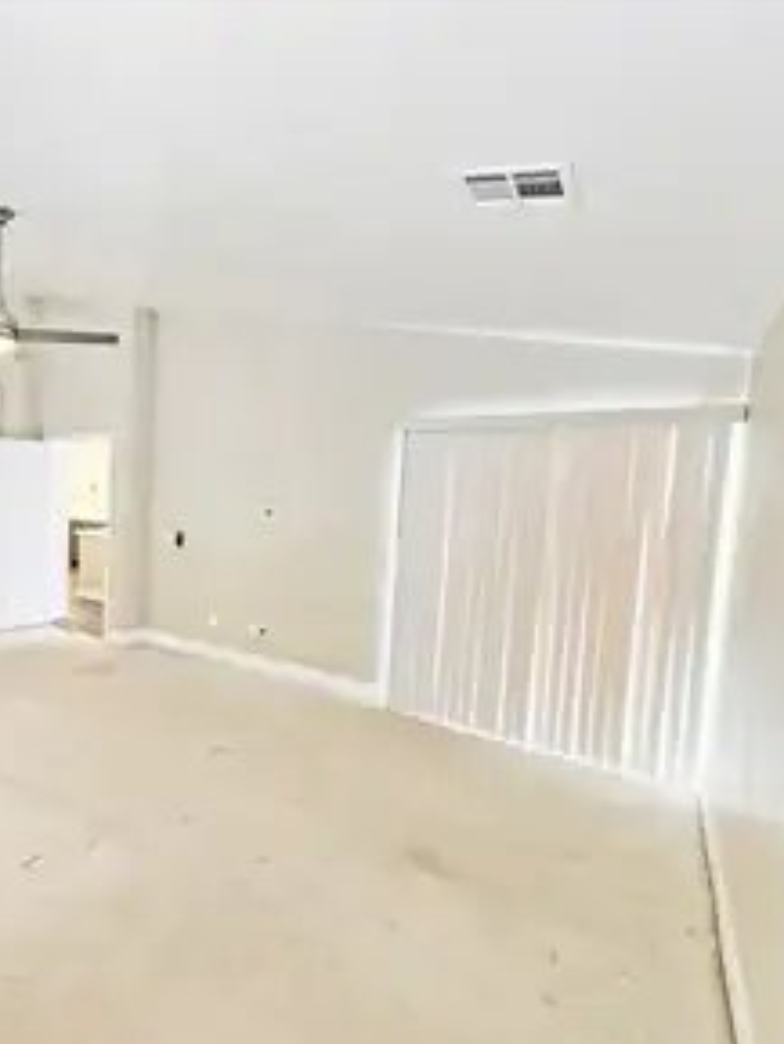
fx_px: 543
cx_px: 130
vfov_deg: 87.7
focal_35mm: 18
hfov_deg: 63.8
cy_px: 531
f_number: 2.2
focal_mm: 2.2
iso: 125
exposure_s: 1/60
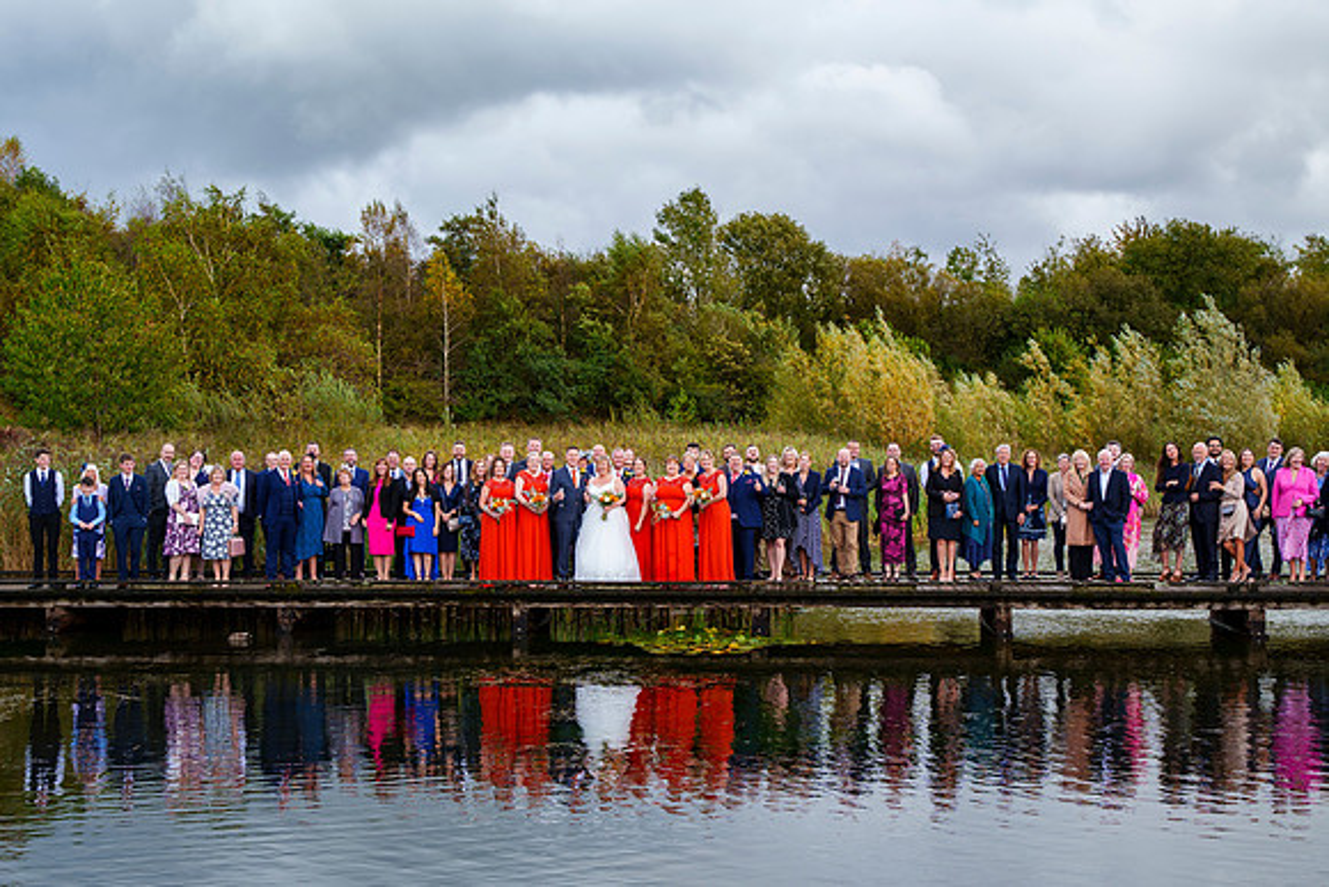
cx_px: 627
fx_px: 1923
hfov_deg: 38.1
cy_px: 454
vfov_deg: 26.0
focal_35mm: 52
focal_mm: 49
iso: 250
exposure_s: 1/400
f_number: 4.5
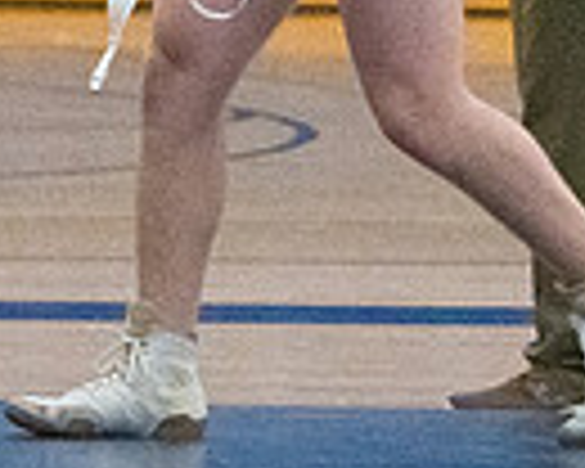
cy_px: -220
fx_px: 12639
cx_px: 369
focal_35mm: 730
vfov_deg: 2.1
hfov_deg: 2.7
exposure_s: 1/1250
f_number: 4.5
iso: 8000
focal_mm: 116
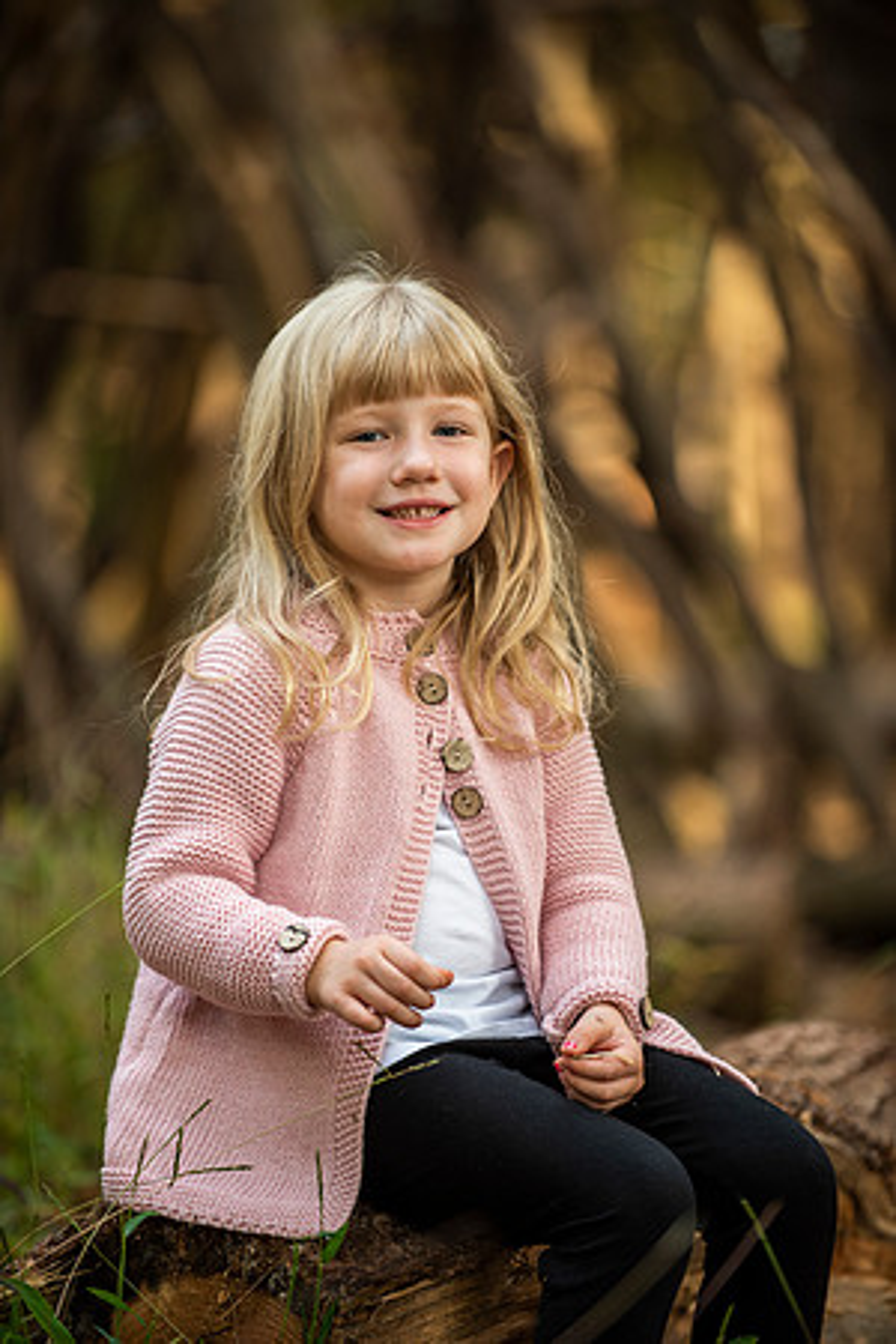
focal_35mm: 160
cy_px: 672
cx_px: 448
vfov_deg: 12.8
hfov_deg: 8.6
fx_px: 5973
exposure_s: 1/100
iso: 250
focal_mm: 160
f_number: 2.8
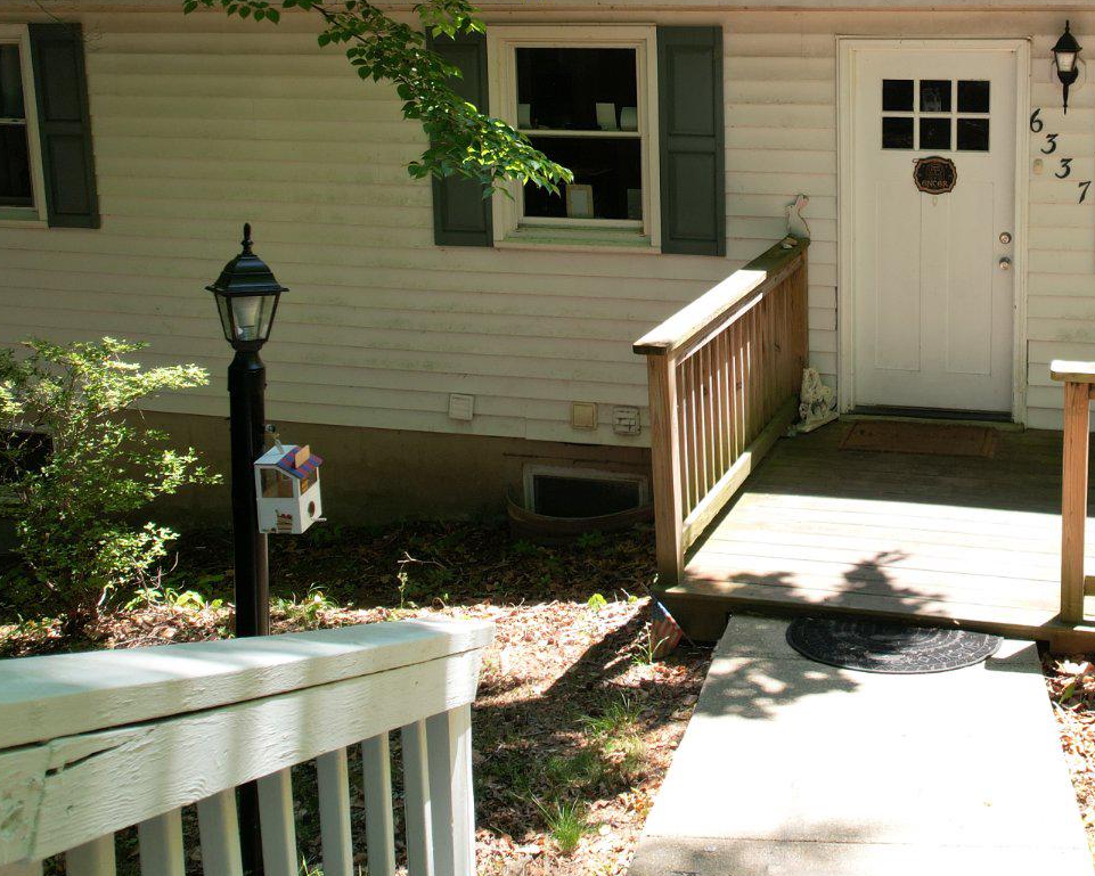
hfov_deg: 40.6
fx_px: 1426
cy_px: 162
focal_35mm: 44
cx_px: 847
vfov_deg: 33.1
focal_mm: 8.38
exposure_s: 1/350
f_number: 2.8
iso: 100
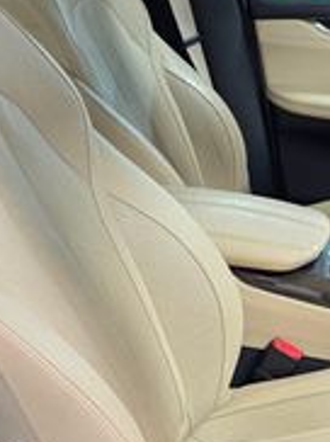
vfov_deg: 23.9
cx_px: 349
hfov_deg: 17.6
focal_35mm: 81
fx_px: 1032
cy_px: 321
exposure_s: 1/120
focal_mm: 6.3
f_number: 1.7
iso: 250
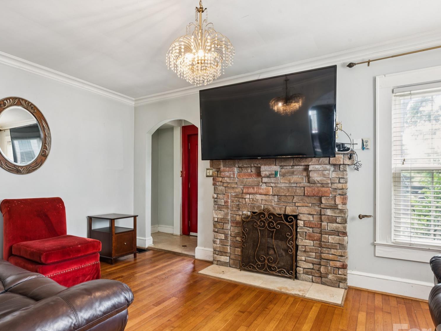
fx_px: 276
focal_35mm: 22
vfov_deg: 61.8
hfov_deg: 76.7
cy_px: 181
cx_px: 186
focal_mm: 16.5
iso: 100
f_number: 13
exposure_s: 2.5
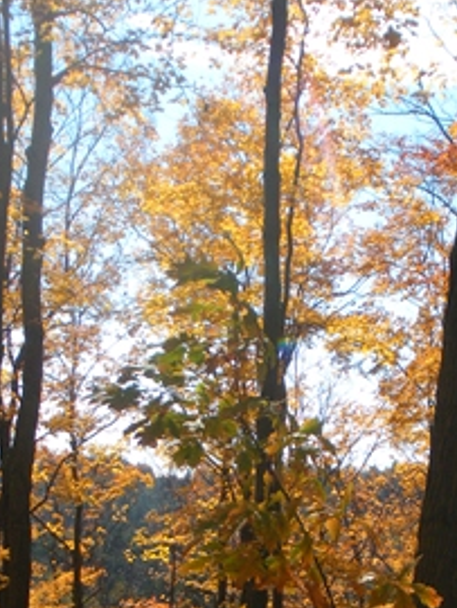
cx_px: 311
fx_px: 1406
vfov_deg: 23.8
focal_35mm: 80
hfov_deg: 18.4
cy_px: 540
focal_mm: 6.3
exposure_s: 1/649
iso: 64
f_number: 3.5
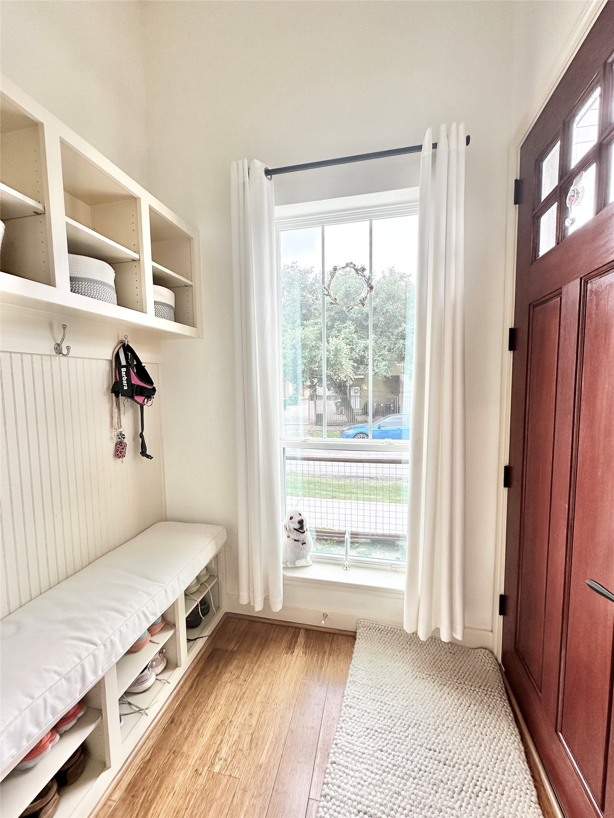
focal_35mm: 14
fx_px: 331
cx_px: 307
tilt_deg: -4.9
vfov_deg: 102.1
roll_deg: +0.3
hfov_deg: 85.7
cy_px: 409
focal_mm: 2.22
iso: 40
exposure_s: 1/179
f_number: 2.2
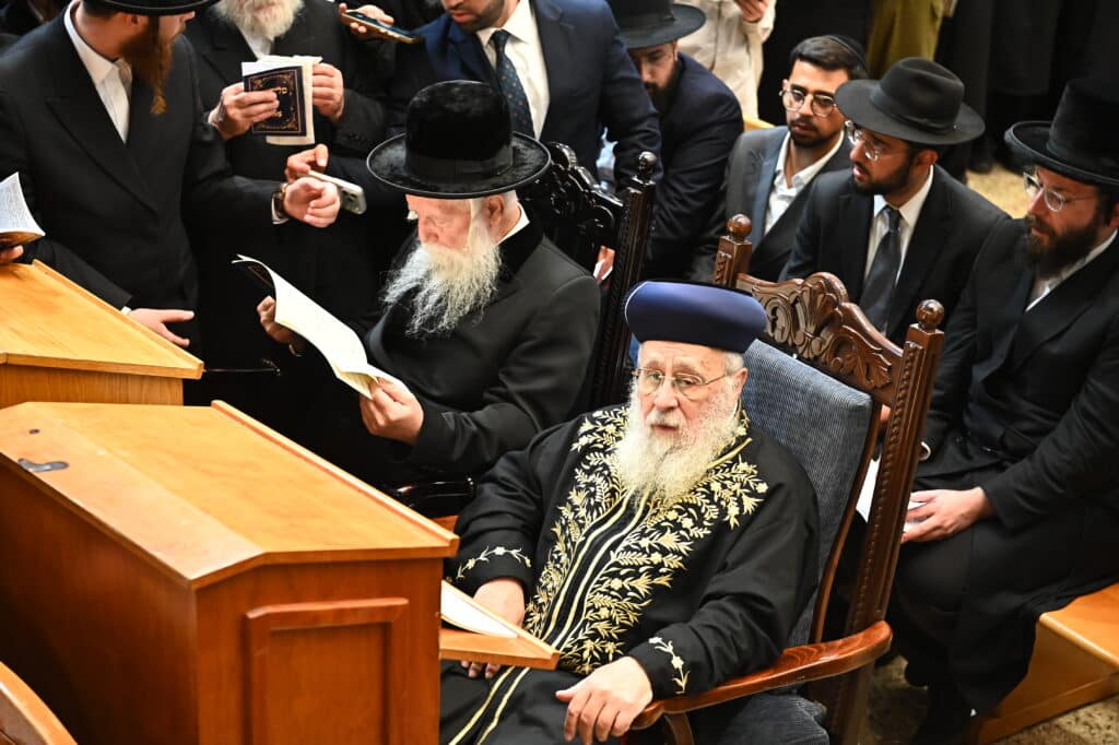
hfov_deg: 28.9
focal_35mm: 70
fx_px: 2175
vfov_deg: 19.4
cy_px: 372
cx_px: 560
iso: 3200
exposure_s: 1/125
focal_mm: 70
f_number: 4
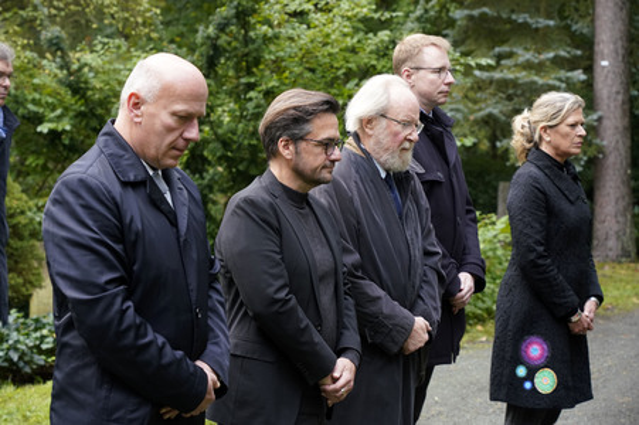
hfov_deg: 25.1
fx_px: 1437
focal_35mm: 81
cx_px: 320
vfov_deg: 16.8
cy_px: 212
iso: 1250
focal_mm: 81
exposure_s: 1/250
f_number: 5.6
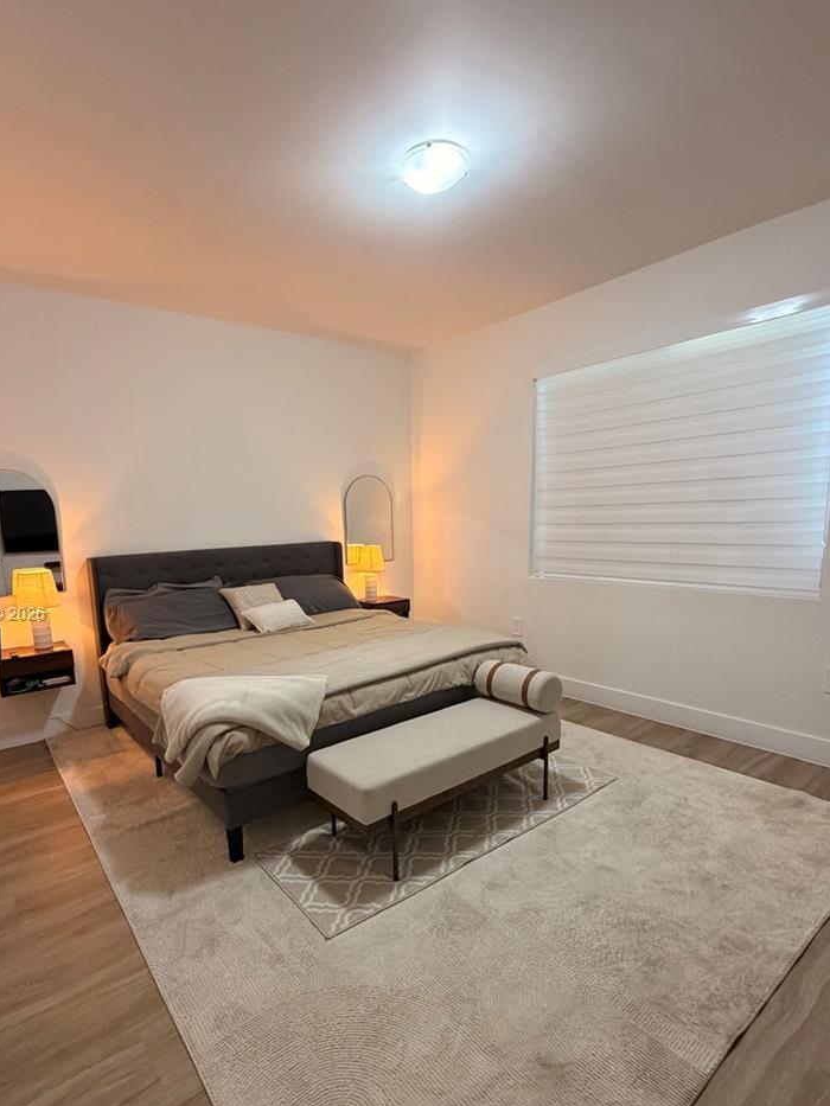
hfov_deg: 71.3
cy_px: 615
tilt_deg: -10.3
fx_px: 575
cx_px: 359
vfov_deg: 87.4
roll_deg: +2.2
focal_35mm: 18
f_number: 2.2
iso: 320
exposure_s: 1/60
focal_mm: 2.22
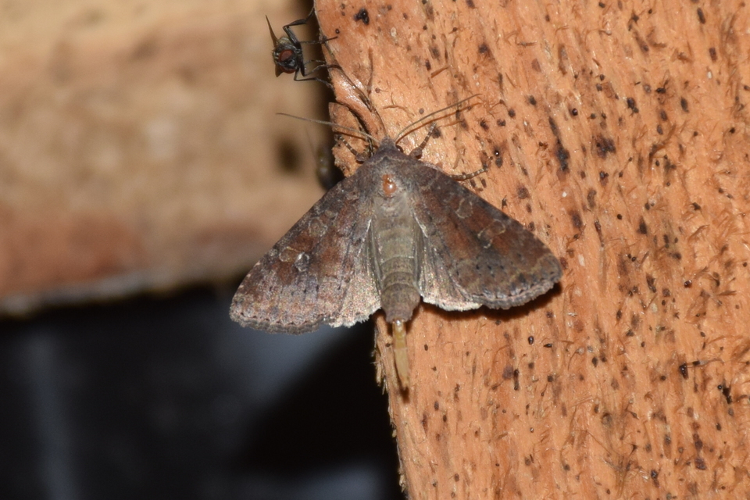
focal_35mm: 210
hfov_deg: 9.8
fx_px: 4375
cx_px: 375
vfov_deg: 6.5
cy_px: 250
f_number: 7.1
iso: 320
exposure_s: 1/60
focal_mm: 140
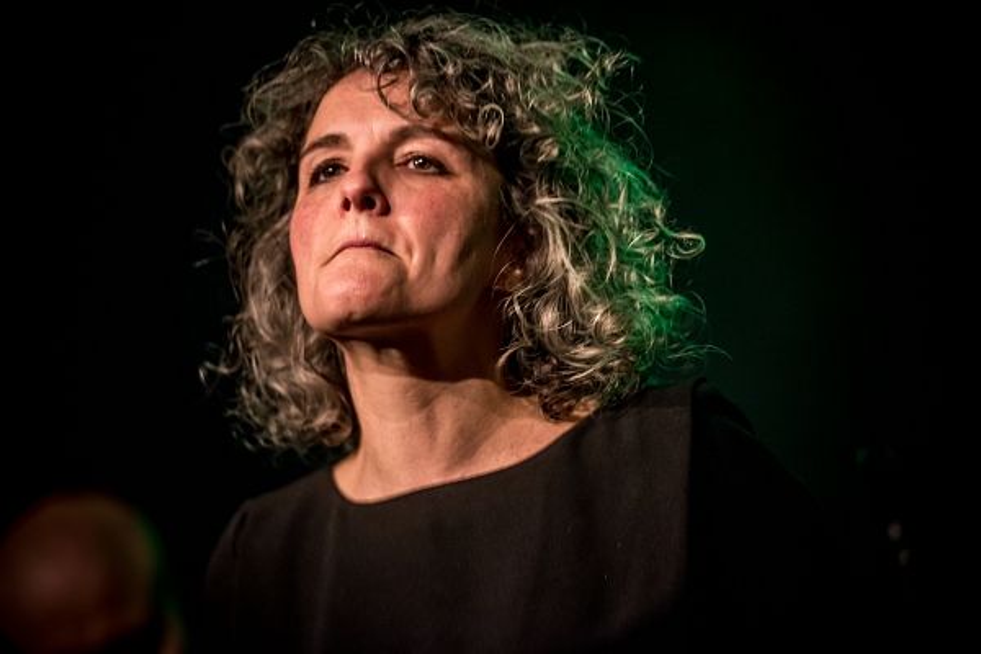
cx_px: 490
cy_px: 327
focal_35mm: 200
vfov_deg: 6.9
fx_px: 5450
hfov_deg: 10.3
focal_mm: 200
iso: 1600
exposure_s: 1/80
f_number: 2.8
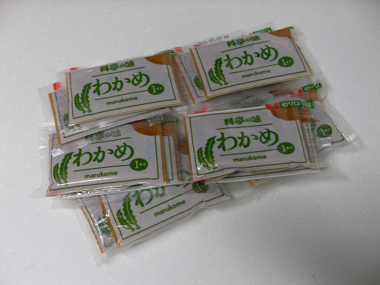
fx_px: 417
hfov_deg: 49.0
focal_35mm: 38
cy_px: 142
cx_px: 190
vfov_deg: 37.7
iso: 100
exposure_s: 1/18.8
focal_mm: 5.8
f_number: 3.5
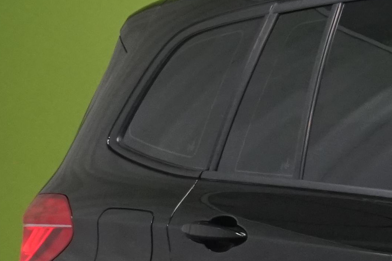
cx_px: 972
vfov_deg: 3.6
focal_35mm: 378
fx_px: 4116
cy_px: 260
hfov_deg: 5.3
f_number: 9
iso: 2000
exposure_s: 1/25
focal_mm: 67
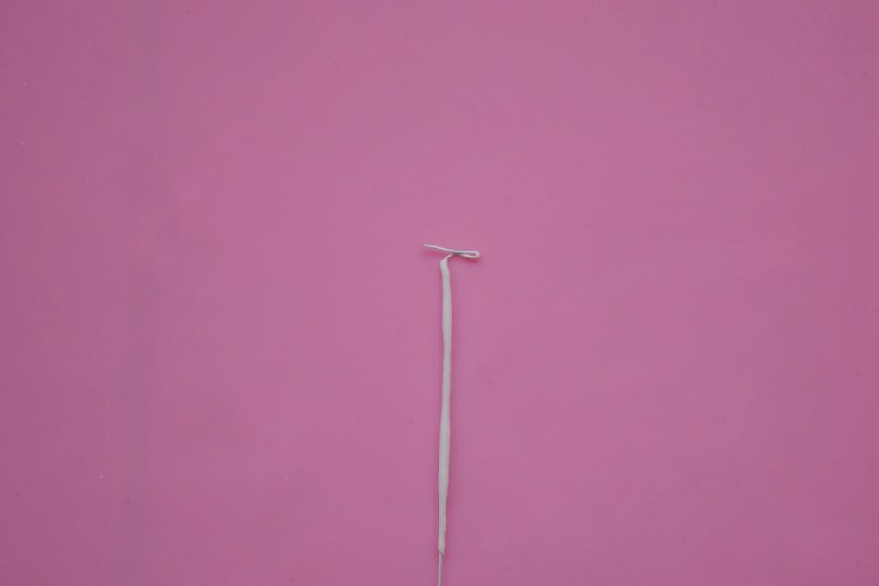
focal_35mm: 82
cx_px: 440
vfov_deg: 16.6
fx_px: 2015
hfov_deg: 24.6
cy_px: 293
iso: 200
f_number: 5.6
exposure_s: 1/100
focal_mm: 55
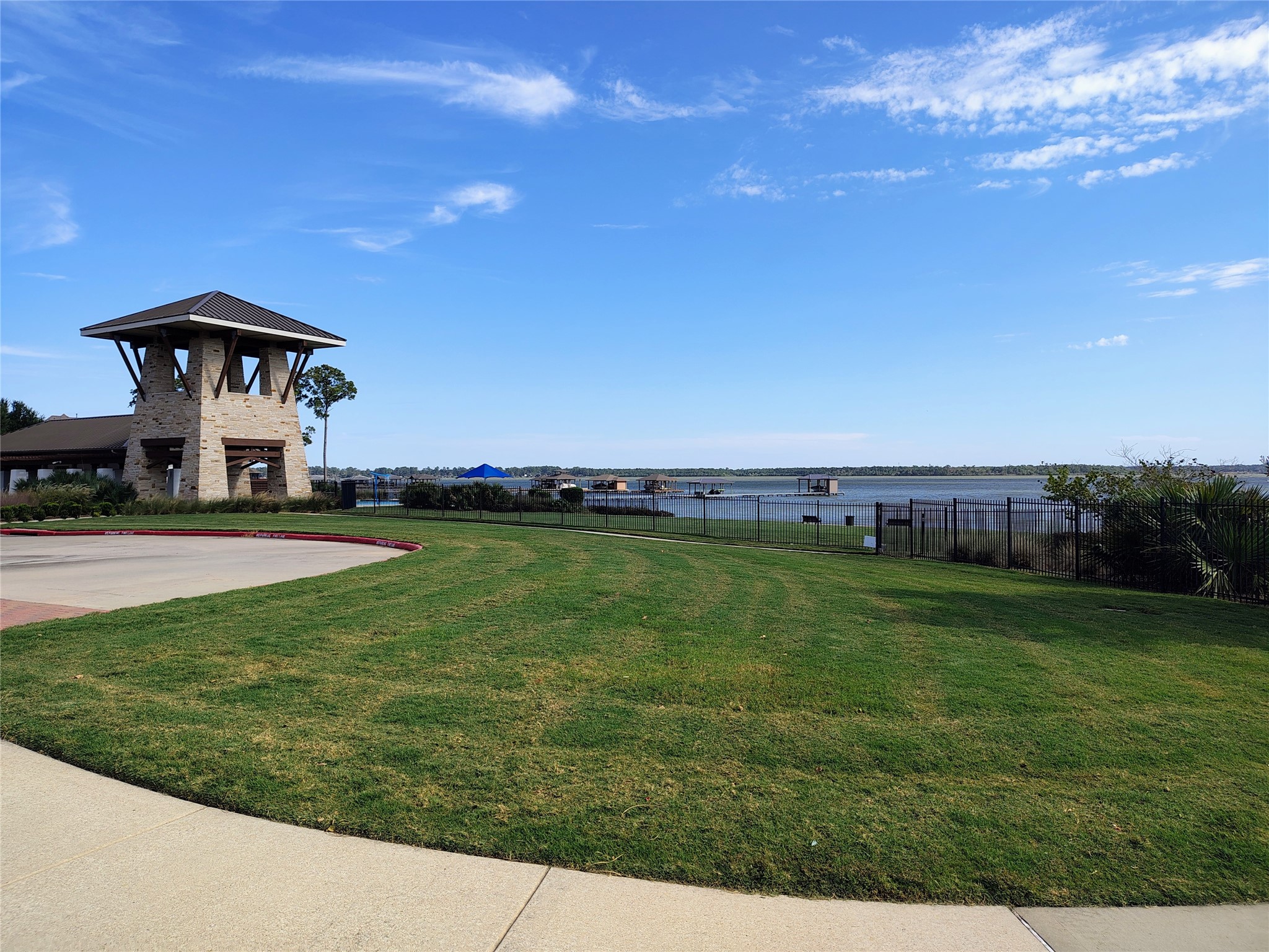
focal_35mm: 24
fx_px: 880
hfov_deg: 71.6
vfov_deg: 56.8
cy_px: 476
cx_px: 634
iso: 100
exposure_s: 1/1938
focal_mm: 5.56
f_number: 1.8
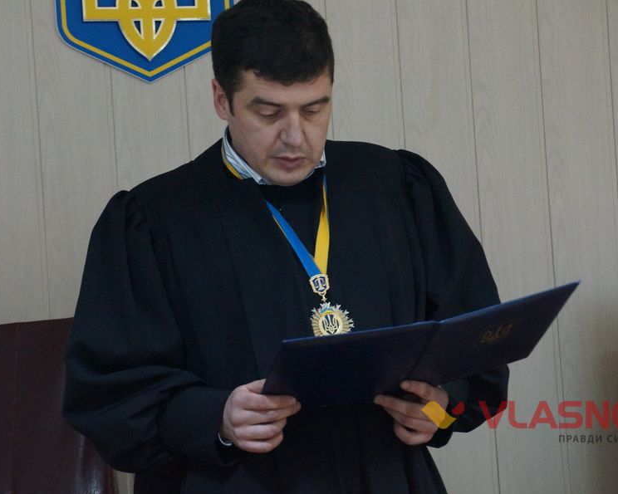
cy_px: 247
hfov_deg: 13.3
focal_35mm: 145
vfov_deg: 10.7
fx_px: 2644
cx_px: 288
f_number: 5.6
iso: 3200
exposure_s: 1/10
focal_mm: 85
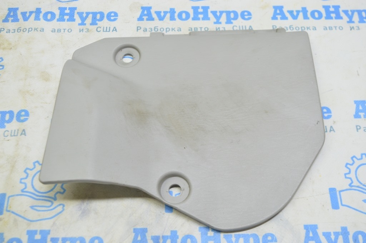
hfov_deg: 45.0
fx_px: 442
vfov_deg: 30.8
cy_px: 122
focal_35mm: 44
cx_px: 183
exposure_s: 1/20
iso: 400
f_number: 5.6
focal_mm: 29
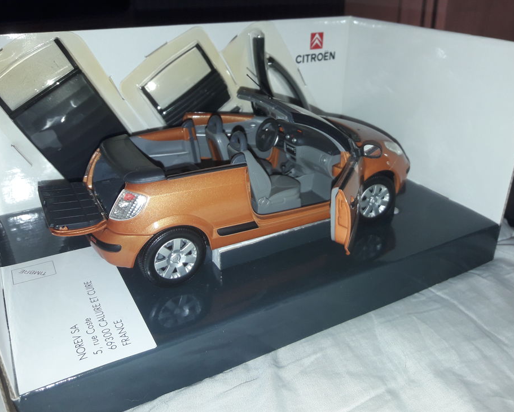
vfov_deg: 48.5
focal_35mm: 30
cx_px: 253
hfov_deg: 58.8
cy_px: 206
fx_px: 456
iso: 64
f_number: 1.9
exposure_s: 1/100
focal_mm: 3.7
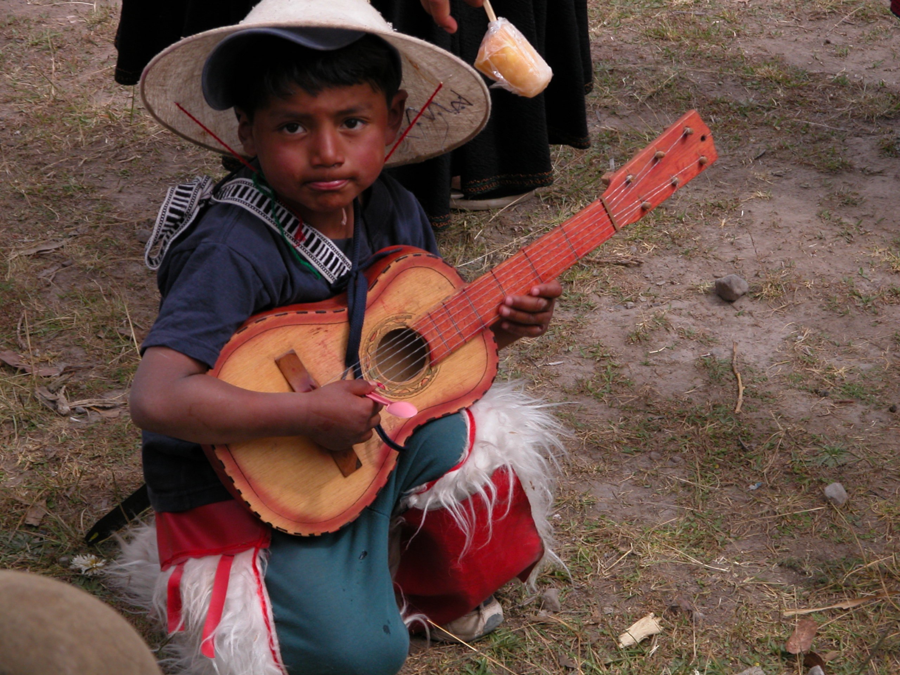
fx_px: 4576
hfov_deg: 11.2
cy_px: 338
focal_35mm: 176
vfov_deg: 8.4
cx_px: 450
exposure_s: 1/274
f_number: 5
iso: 100
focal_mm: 44.7
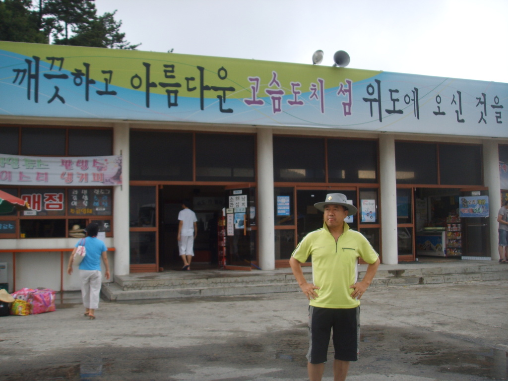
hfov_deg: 47.9
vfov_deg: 36.8
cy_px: 190
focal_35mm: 39
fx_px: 572
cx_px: 254
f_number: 3.5
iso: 50
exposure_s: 1/350
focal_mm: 6.6
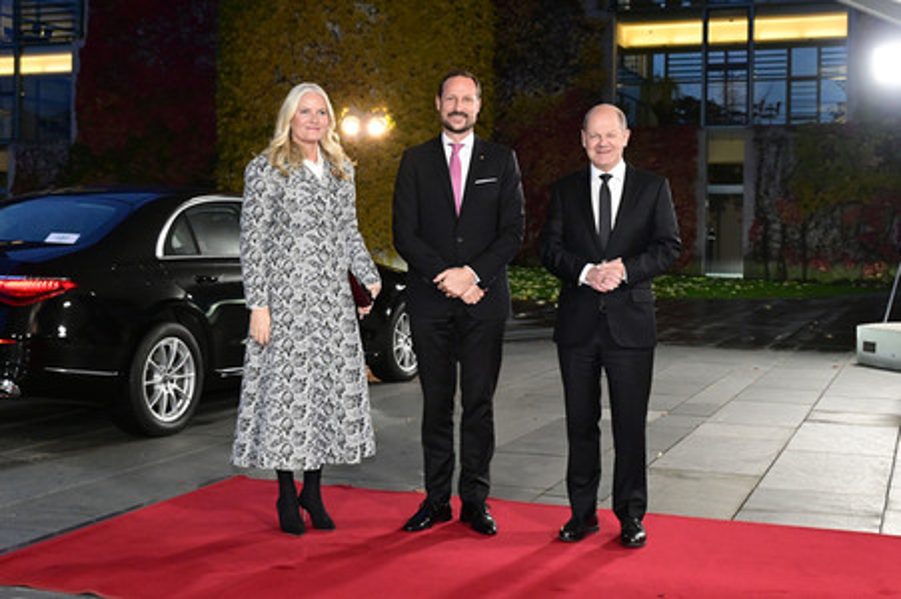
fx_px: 925
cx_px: 450
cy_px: 300
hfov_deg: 51.9
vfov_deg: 35.9
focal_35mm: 37
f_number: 5
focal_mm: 37
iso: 5000
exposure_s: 1/200
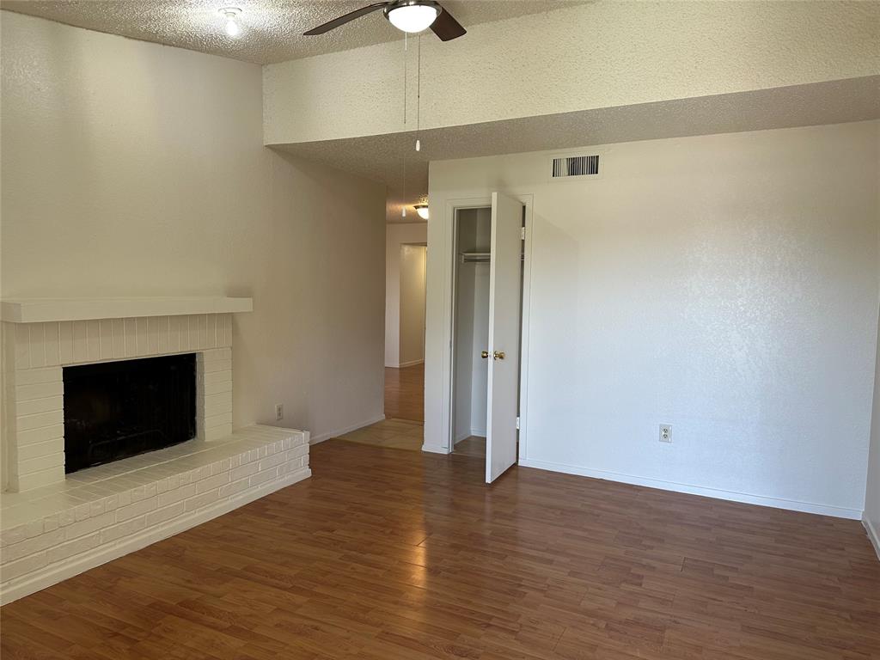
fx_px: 610
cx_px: 440
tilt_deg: -5.0
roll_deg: -1.3
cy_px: 330
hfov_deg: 71.6
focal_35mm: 24
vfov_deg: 56.8
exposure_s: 1/120
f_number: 1.78
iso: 100
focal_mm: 6.86
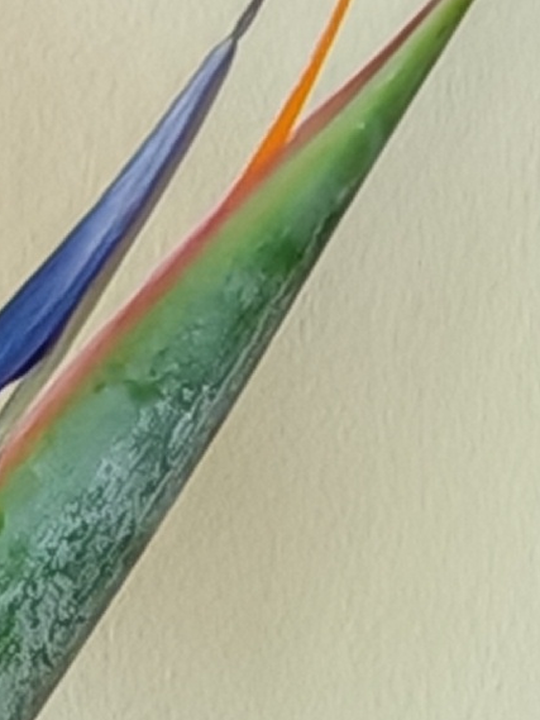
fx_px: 7631
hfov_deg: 4.1
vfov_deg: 5.1
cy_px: 2065
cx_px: 258
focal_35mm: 367
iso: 80
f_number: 1.95
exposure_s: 1/100
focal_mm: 5.52
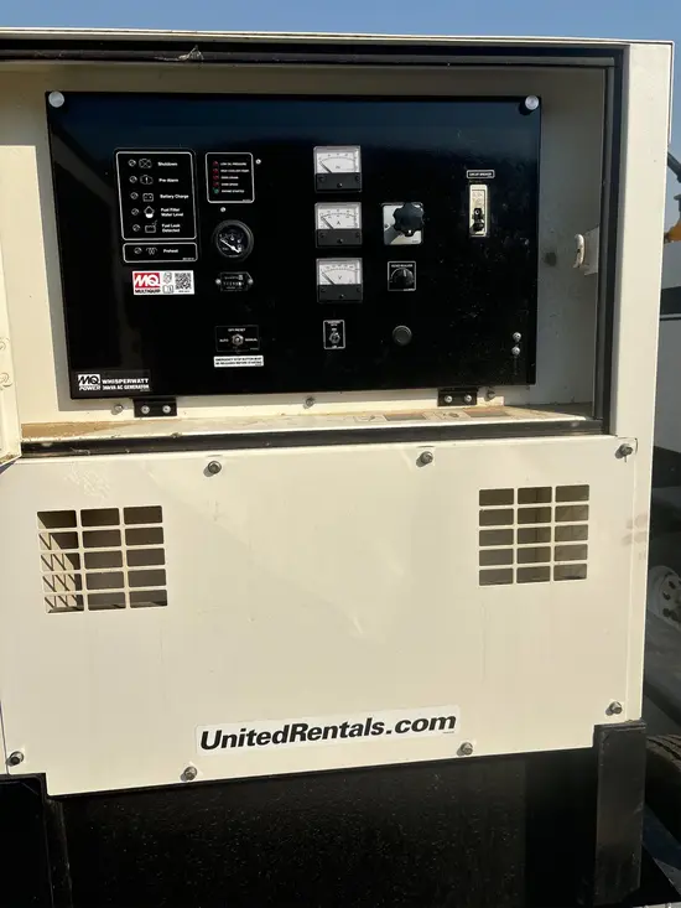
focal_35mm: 26
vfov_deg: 67.3
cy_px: 454
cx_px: 340
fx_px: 682
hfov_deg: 53.1
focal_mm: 5.96
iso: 50
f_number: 1.6
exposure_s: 1/5348
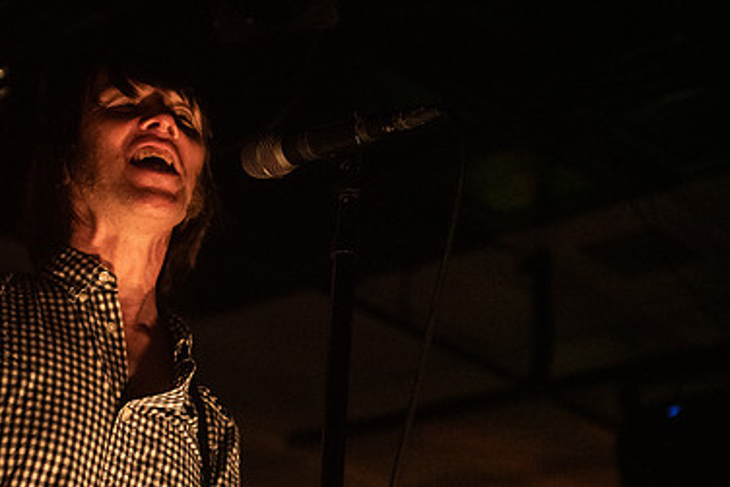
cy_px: 275
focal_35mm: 108
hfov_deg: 18.8
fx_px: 2191
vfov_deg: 12.7
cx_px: 223
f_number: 3.2
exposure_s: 1/125
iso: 3200
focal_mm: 70
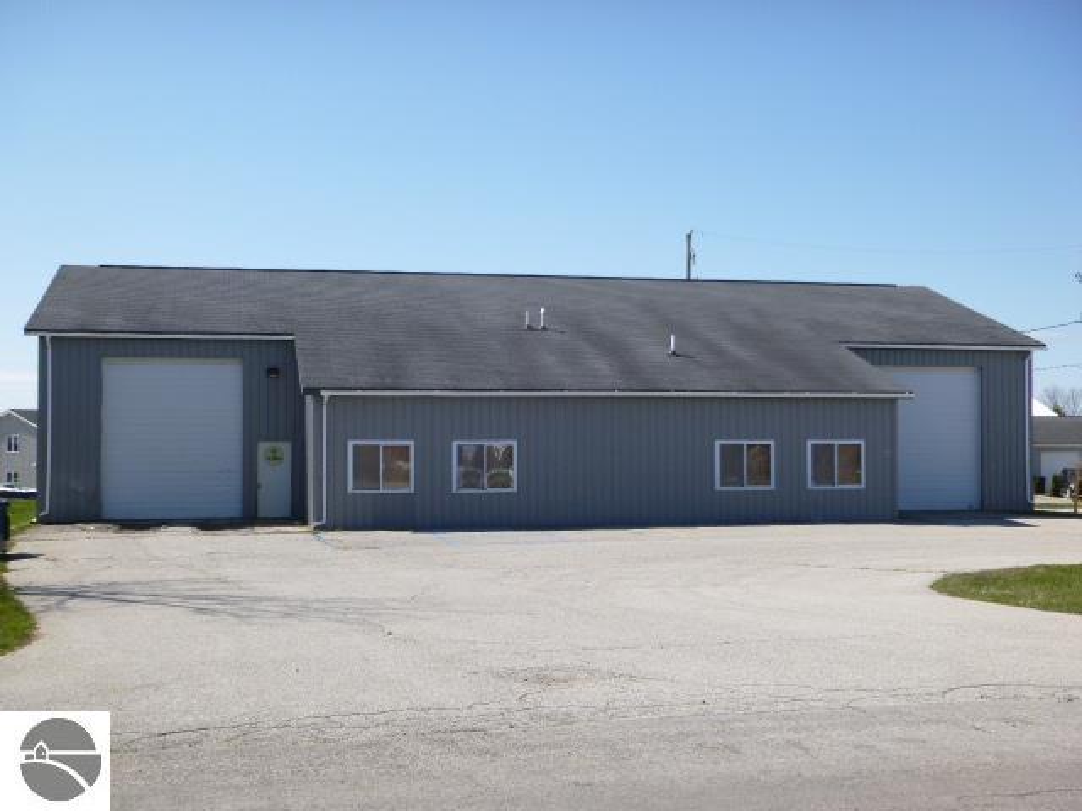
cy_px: 406
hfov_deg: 40.4
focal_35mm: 47
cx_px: 541
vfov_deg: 30.9
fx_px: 1469
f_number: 4.8
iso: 100
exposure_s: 1/400
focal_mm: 8.4
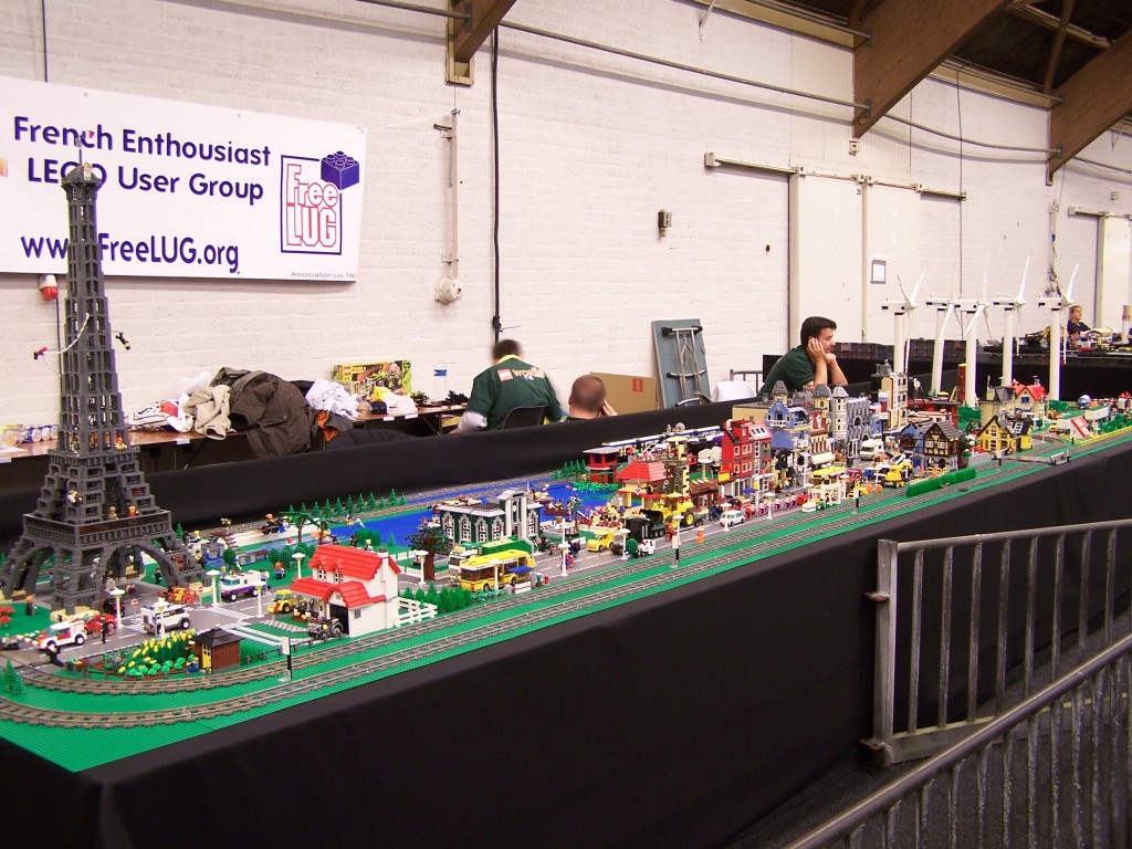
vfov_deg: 37.7
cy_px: 424
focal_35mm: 38
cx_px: 566
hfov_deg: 49.0
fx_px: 1243
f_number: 2.8
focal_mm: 6.3
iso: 80
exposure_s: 1/2
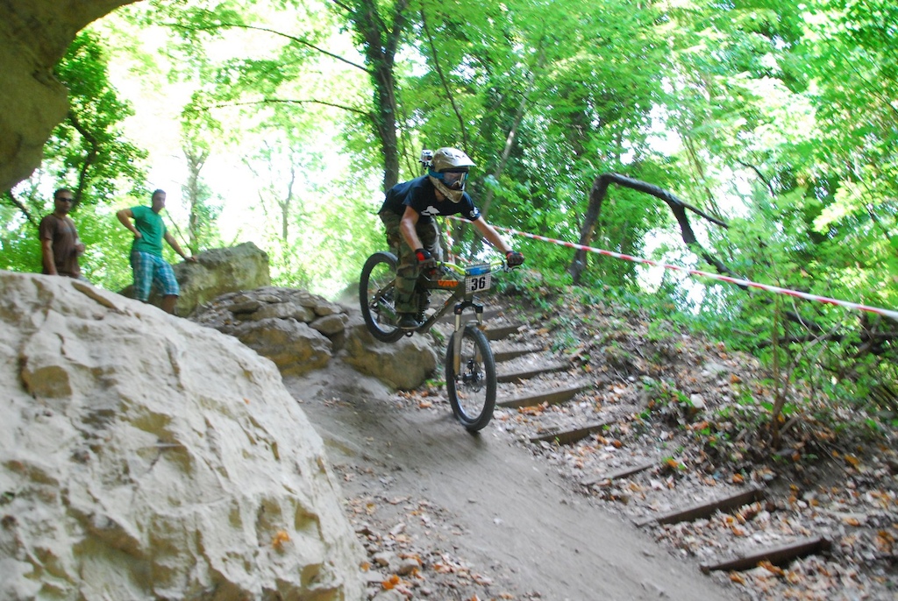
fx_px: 674
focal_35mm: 27
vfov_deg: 48.1
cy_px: 300
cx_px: 449
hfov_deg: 67.3
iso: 1000
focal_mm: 18
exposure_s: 1/160
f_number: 3.5
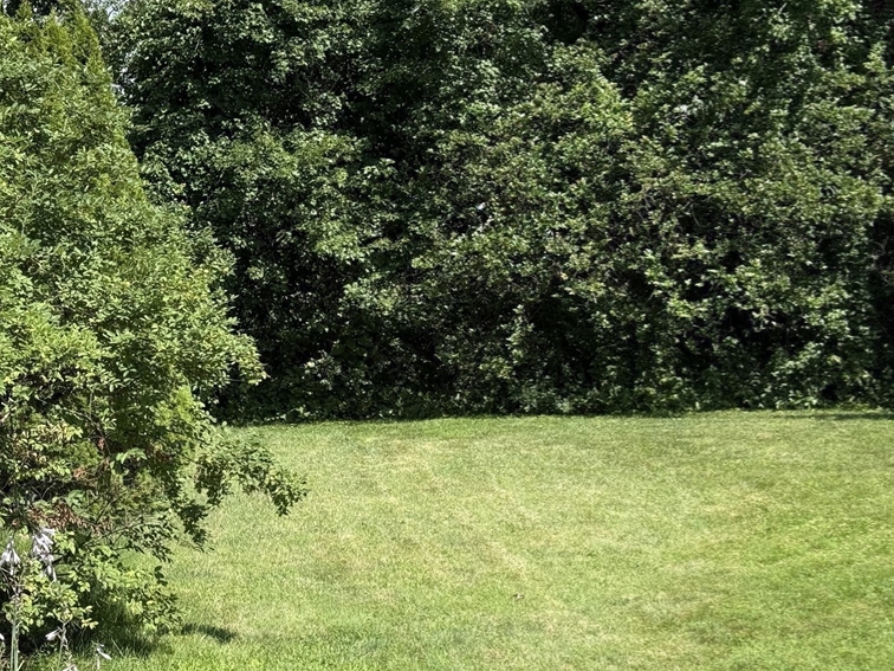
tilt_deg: -2.5
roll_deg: +2.3
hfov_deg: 29.8
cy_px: 446
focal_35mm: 65
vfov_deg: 22.5
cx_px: 425
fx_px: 1679
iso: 100
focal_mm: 6.76
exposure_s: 1/3096
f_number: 1.78
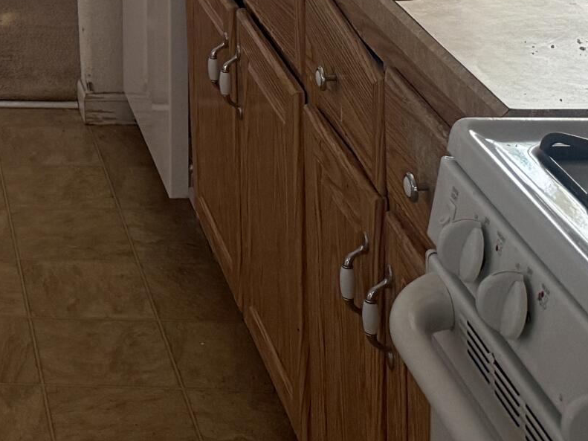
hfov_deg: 18.4
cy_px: -352
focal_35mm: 91
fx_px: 1546
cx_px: -363
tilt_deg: -5.0
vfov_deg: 14.3
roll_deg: +2.4
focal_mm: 6.76
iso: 200
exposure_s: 1/61
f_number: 1.78
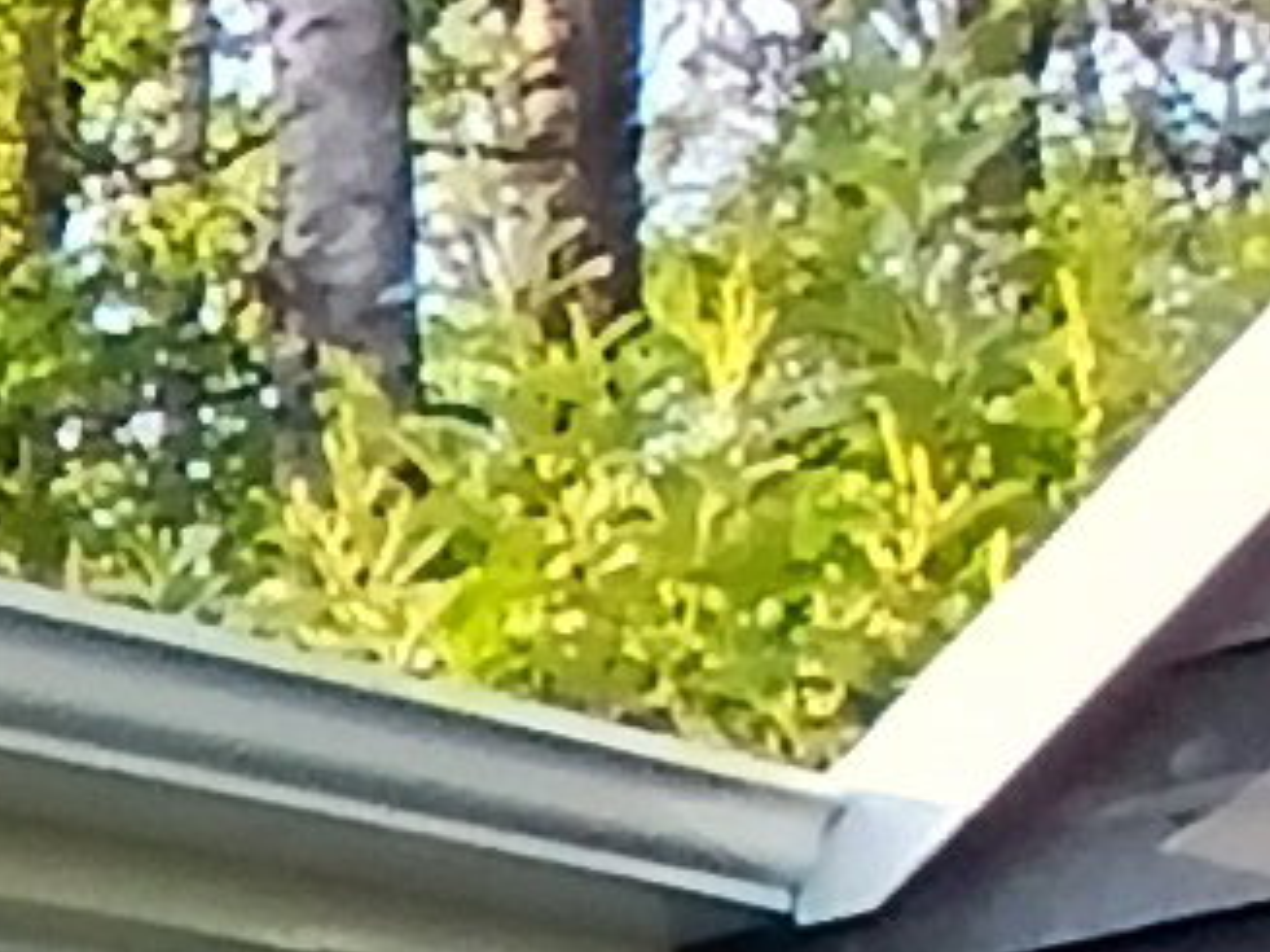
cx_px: -2486
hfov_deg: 10.6
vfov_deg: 9.7
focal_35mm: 134
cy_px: 2347
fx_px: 4914
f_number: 2.2
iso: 64
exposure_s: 1/100
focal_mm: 1.4
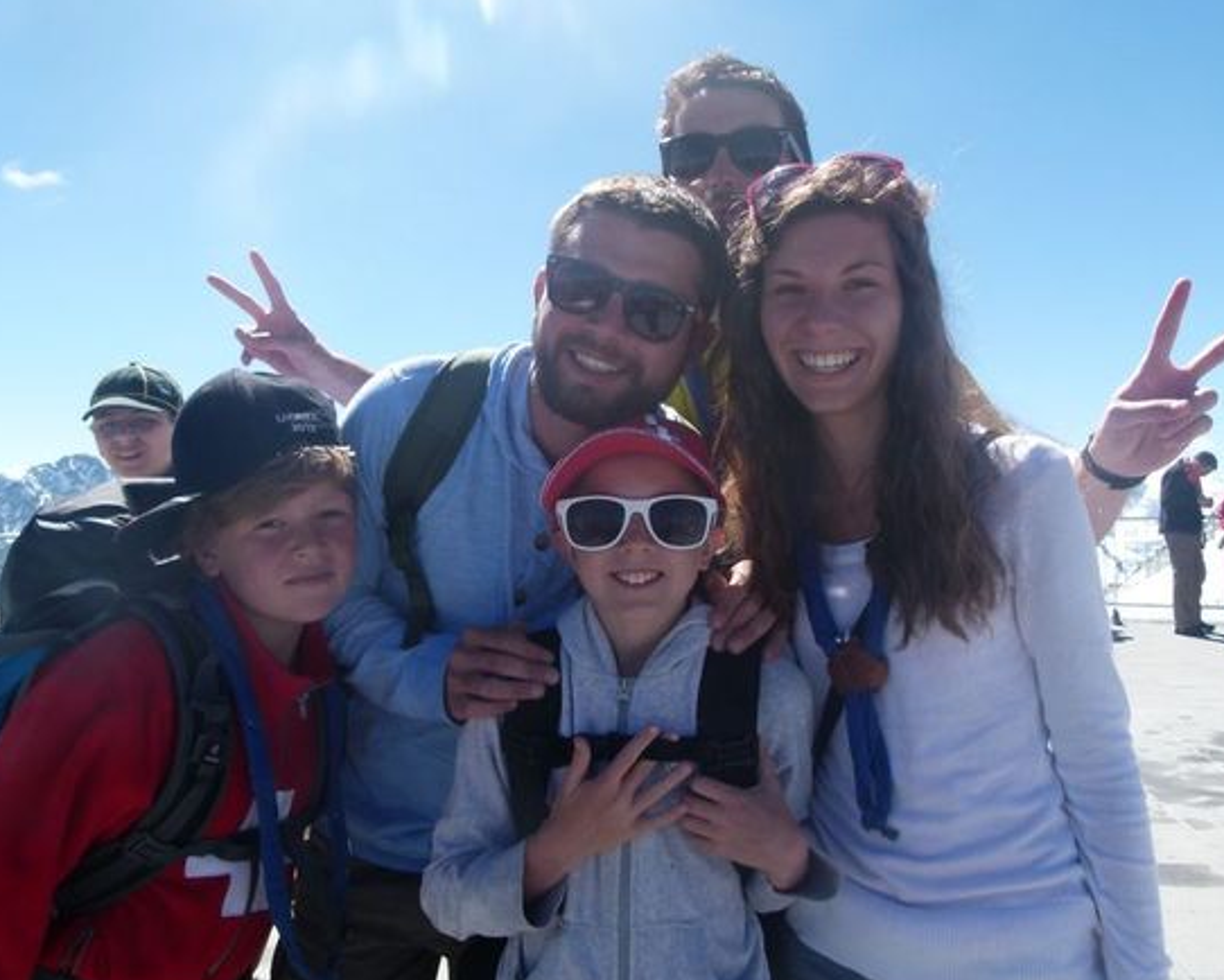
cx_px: 662
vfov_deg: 53.2
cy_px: 497
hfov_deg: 64.0
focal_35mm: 27
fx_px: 978
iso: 100
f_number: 4
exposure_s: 1/640
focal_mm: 4.5
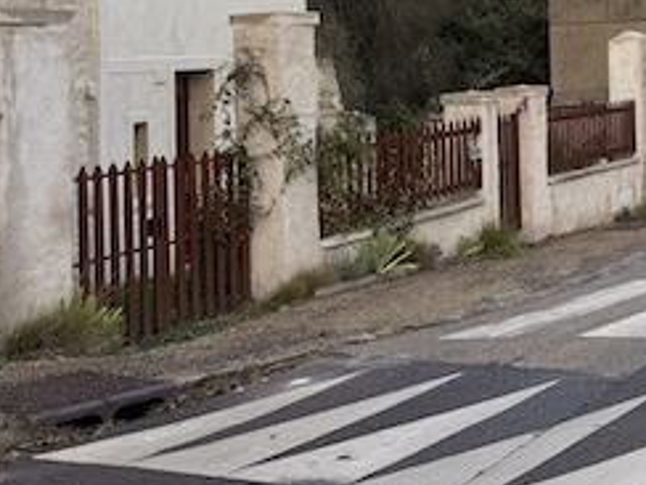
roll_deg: +3.5
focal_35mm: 63
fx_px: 1176
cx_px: 842
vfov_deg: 22.2
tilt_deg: +2.6
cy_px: -27
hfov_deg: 26.1
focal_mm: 6.76
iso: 80
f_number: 1.78
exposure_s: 1/1156
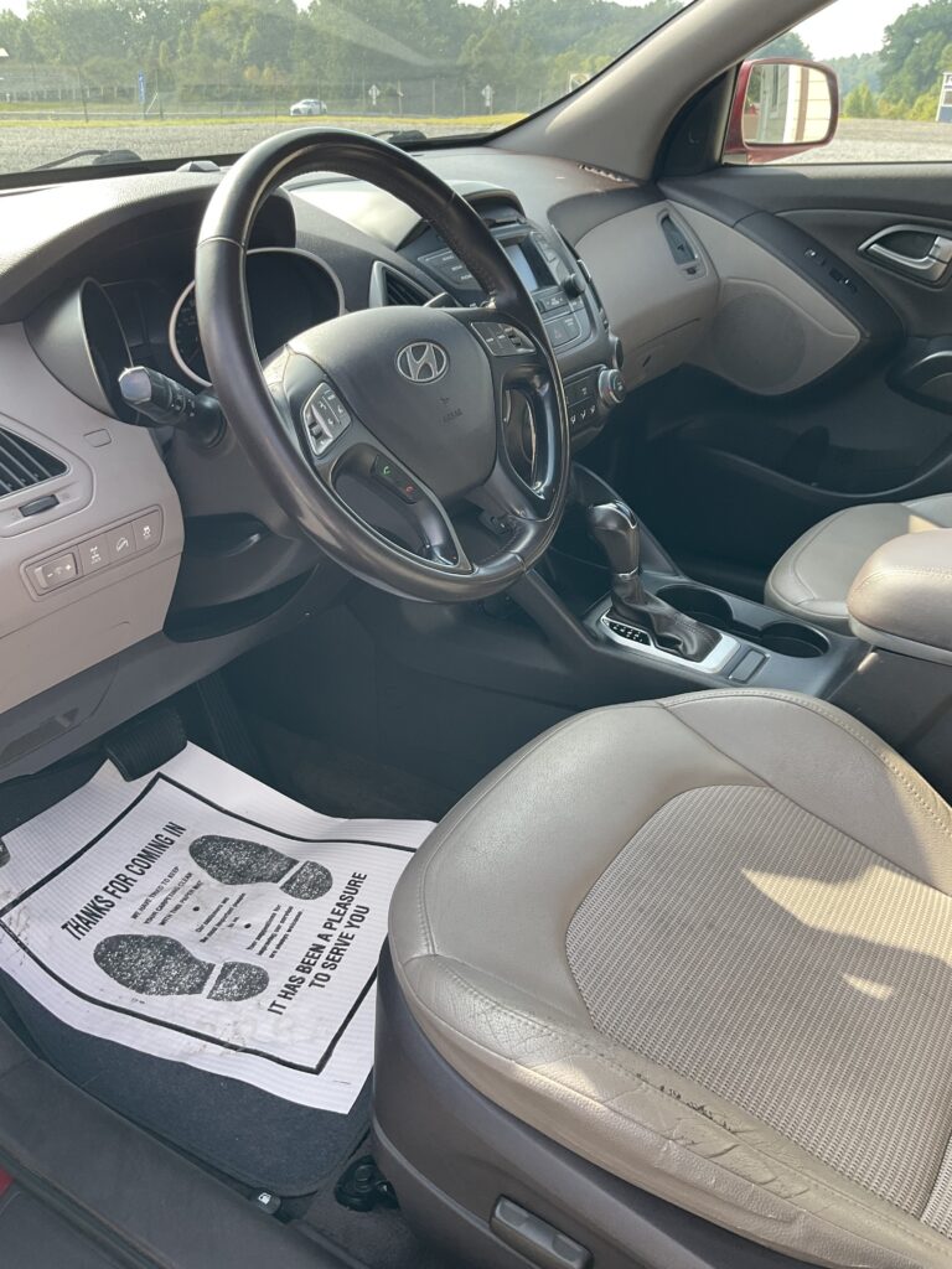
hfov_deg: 48.2
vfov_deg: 61.7
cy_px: 634
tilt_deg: -26.7
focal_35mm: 29
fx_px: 1063
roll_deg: +0.1
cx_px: 476
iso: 16
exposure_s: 1/128
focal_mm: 3
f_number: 1.8
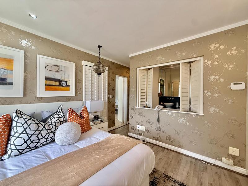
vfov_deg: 85.7
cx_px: 124
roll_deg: -0.4
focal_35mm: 14
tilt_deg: +0.5
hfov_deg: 102.1
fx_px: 100
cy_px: 93
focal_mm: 2.22
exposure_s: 1/99
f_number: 2.2
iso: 160
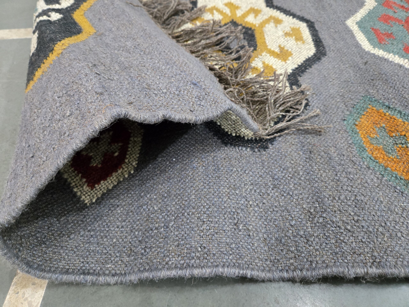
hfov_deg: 73.9
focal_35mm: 23
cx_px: 204
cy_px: 154
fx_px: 272
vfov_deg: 58.9
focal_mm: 5.4
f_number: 1.8
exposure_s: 1/100
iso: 1600
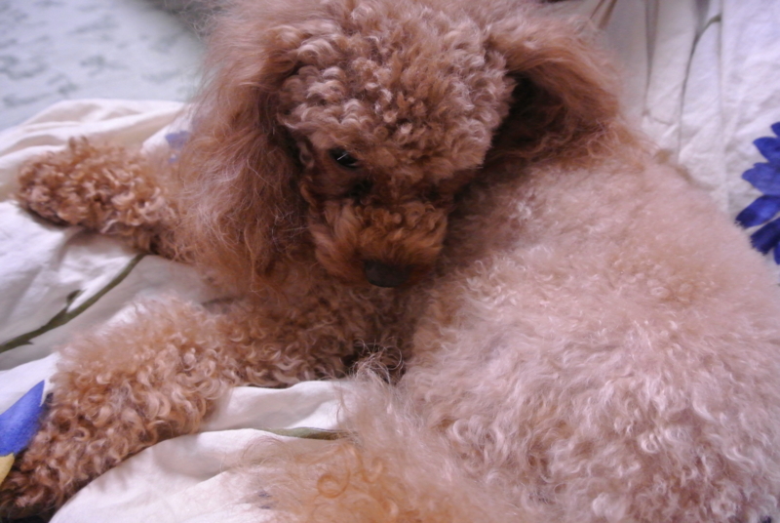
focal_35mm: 27
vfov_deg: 48.1
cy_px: 262
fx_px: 586
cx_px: 390
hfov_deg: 67.3
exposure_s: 1/60
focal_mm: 10
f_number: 3.5
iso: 2000
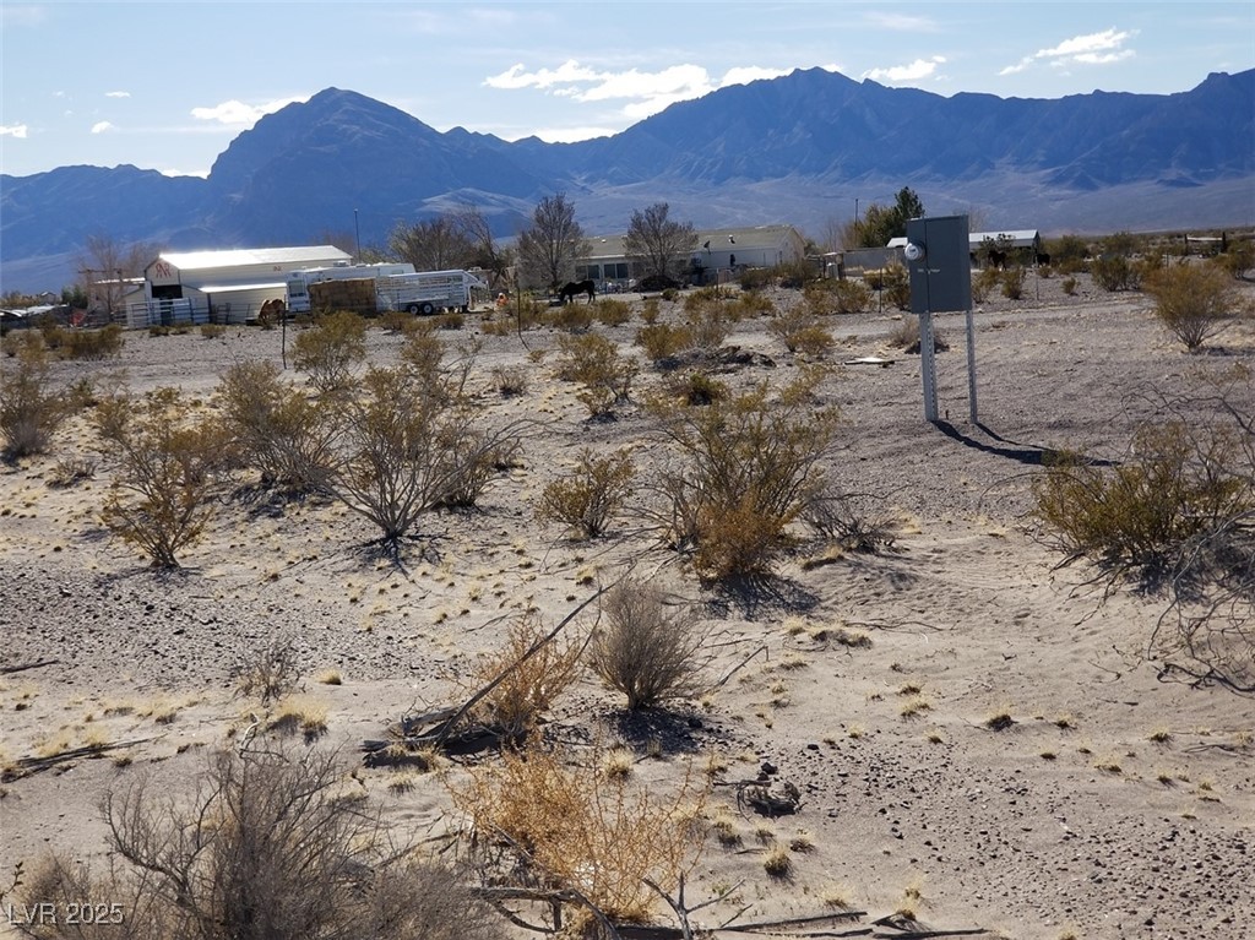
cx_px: 628
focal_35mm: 52
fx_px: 1884
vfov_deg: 28.0
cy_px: 470
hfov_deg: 36.8
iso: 25
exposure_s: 1/1121
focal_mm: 6
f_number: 2.4
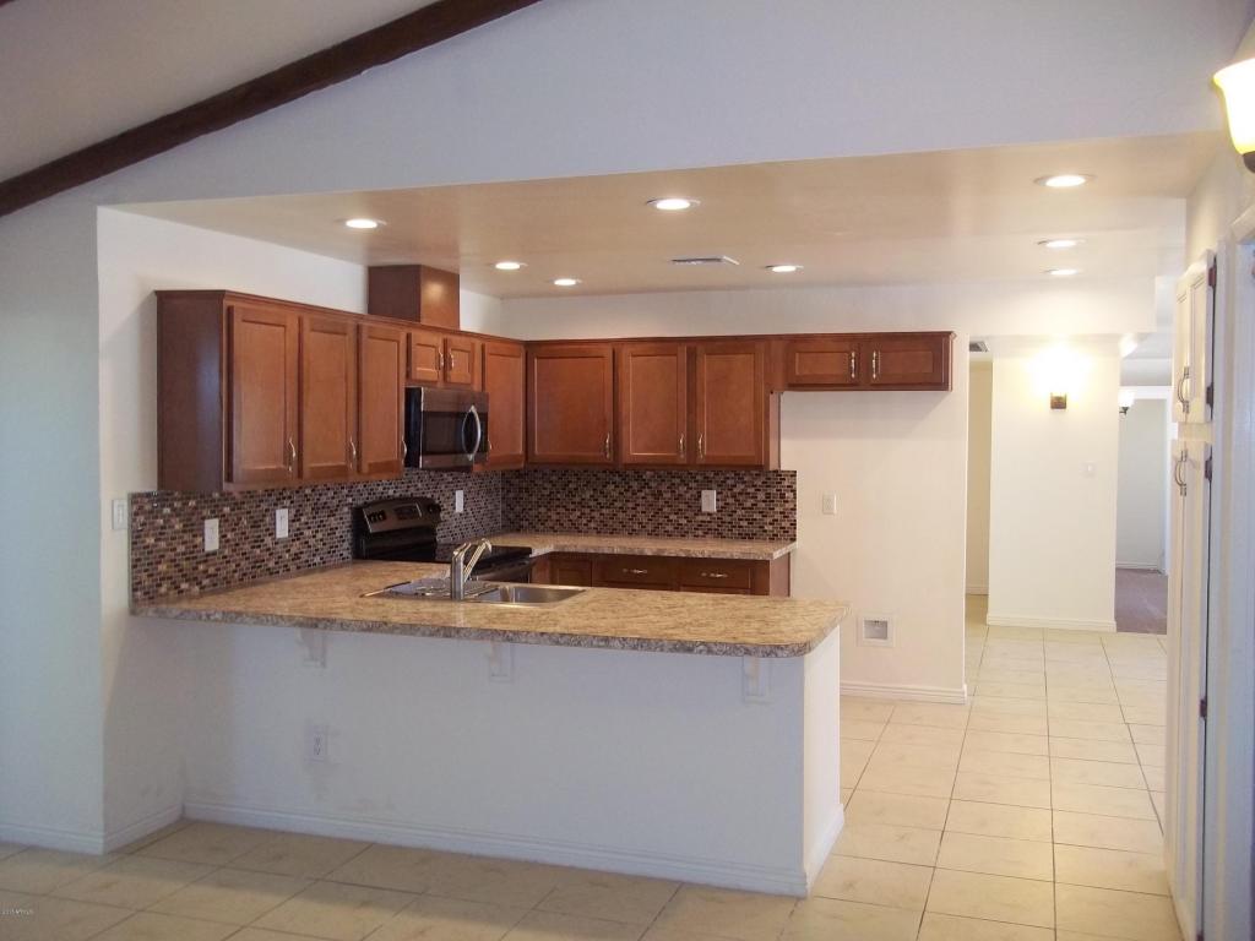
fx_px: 1160
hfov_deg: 56.8
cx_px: 628
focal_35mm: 32
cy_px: 470
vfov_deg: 44.2
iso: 160
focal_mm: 5.7
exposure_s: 1/40
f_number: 2.9
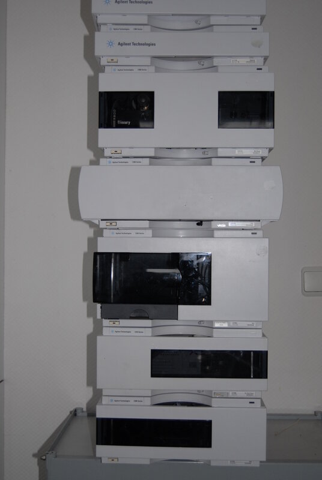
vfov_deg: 42.3
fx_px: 622
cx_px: 161
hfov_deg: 29.0
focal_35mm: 46
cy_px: 240
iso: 400
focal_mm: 31
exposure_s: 1/160
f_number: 4.2
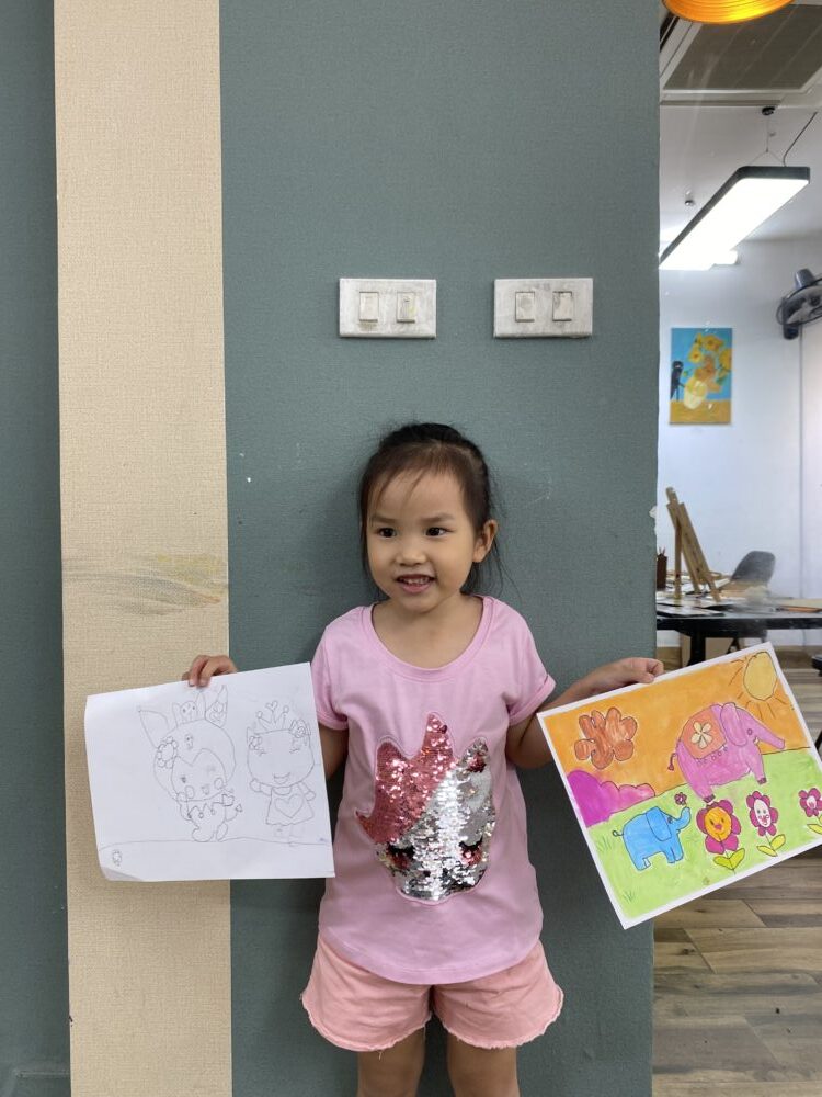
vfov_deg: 67.3
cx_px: 411
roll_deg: +0.1
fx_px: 823
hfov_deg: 53.1
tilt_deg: -1.1
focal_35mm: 26
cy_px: 548
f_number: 1.8
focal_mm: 4.25
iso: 100
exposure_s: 1/100
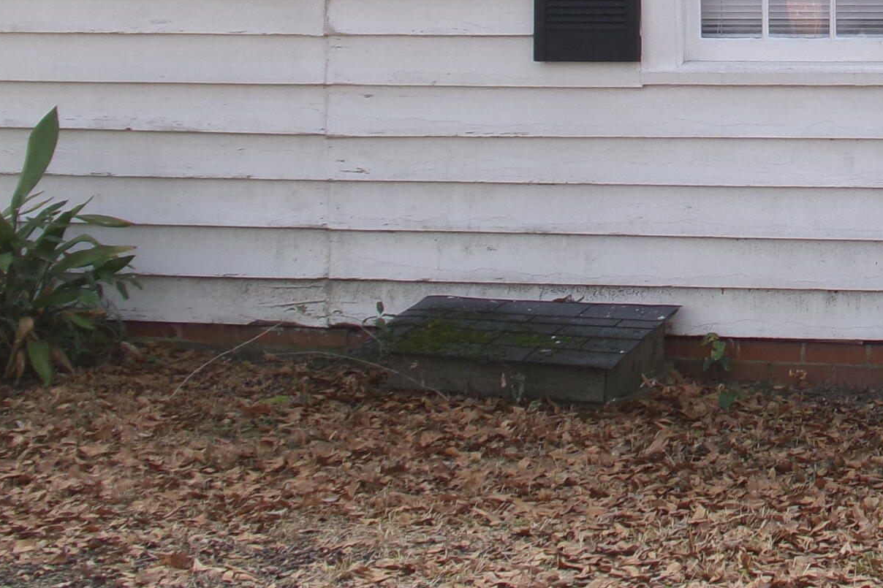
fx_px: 3041
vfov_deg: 10.8
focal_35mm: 124
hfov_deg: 15.9
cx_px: 1028
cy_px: -127
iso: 100
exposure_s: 1/240
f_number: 4.2
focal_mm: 8.5
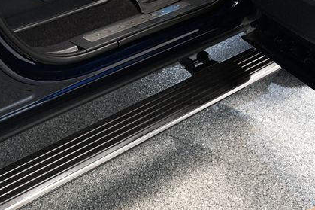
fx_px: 481
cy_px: 129
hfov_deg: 35.7
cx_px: 92
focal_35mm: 55
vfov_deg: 24.5
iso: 3200
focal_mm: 24
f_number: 3.8
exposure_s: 1/60
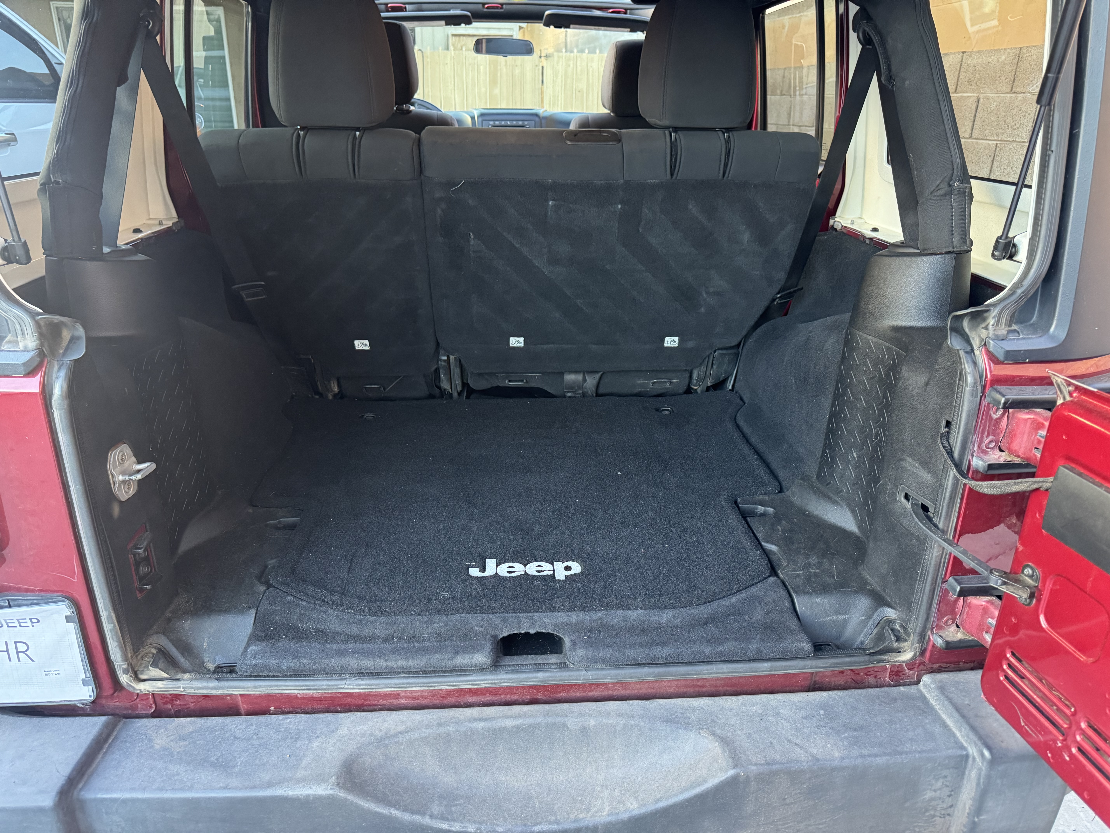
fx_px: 770
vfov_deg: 56.8
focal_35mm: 24
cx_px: 555
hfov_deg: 71.6
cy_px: 416
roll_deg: -0.7
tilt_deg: -23.0
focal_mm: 6.76
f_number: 1.78
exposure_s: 1/60
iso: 640
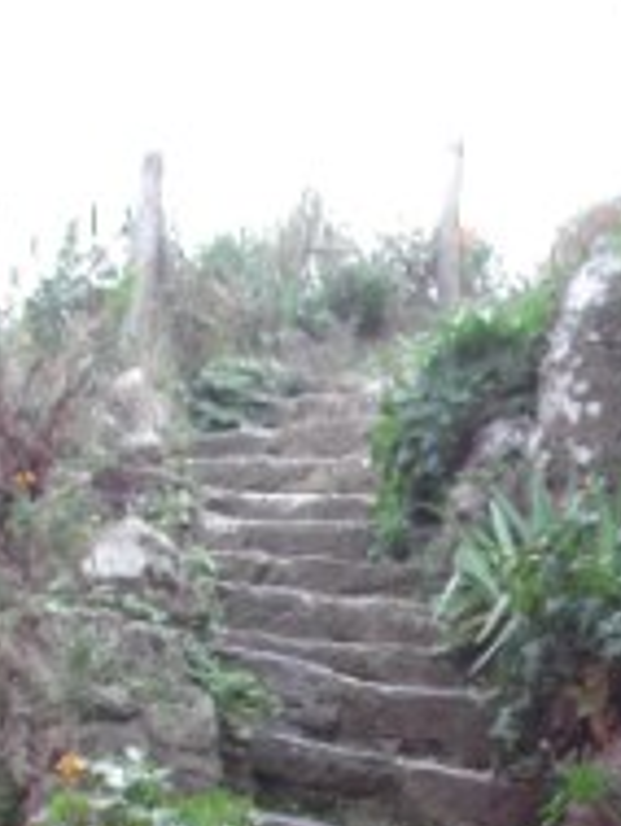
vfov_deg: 20.8
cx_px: 612
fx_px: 2150
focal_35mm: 90
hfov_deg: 16.1
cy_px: 892
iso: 100
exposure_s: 1/50.6
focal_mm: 8
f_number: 2.8
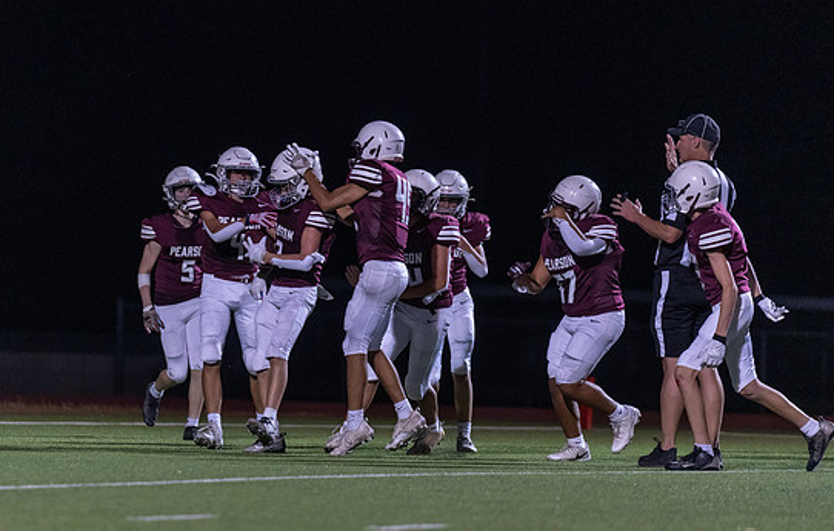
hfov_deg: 7.5
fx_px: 6329
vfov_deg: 4.8
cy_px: 217
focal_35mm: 277
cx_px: 321
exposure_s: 1/1000
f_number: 2.8
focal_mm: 200
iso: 4000
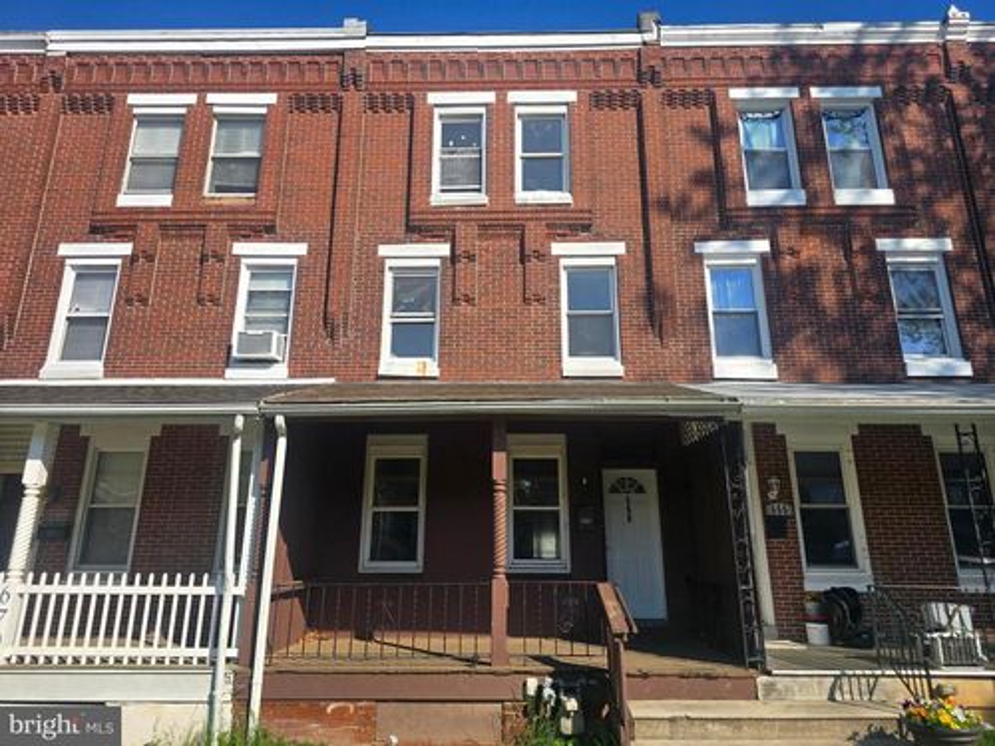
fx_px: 661
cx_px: 498
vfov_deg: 58.9
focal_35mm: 23
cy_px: 373
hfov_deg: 73.9
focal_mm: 6.3
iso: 12
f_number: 1.7
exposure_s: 1/724
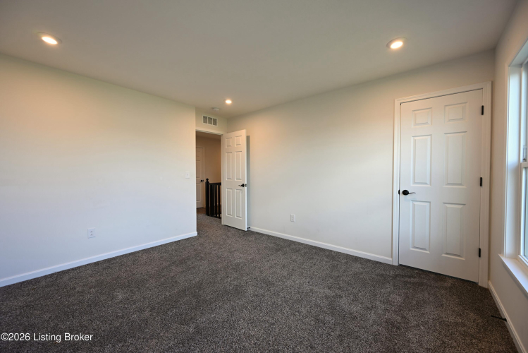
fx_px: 205
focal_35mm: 14
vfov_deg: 81.3
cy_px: 176
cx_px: 264
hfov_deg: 104.2
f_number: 6.3
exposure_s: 1/20
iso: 220
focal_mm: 14
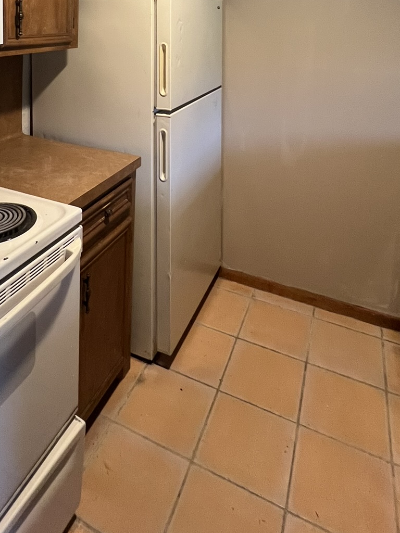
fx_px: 401
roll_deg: -1.1
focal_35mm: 26
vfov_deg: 56.2
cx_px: 154
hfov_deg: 52.6
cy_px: 35
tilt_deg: -2.3
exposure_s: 1/60
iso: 400
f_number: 1.8
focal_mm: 1.57
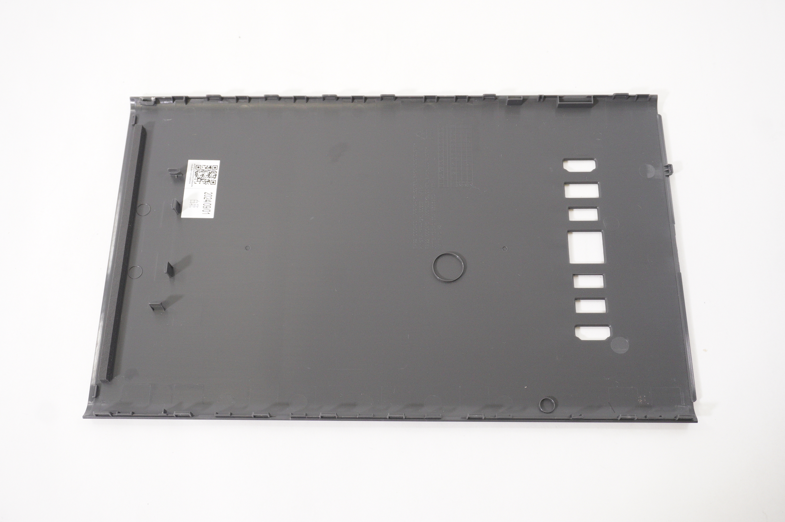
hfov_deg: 49.6
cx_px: 392
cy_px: 261
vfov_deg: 34.1
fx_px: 850
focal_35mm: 39
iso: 1600
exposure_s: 1/100
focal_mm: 26
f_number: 5.6
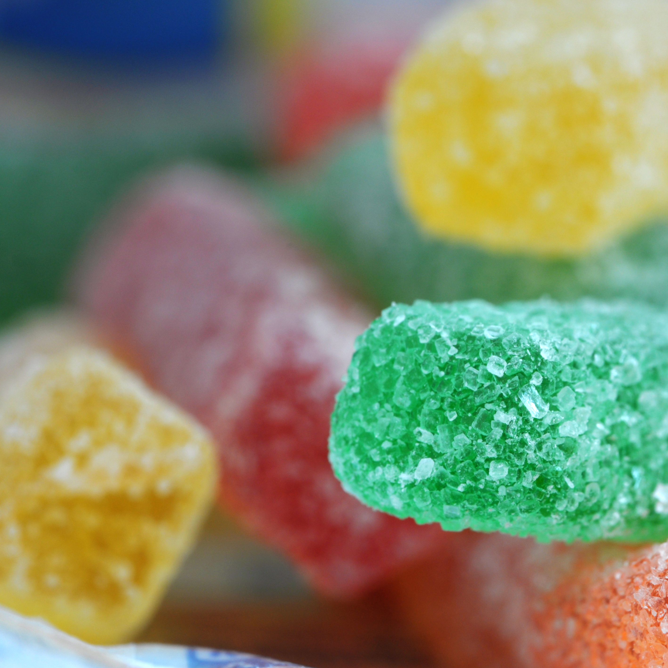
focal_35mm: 106
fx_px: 2306
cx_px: 501
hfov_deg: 16.4
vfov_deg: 16.5
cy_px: 334
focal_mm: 55
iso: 200
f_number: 18
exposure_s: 4
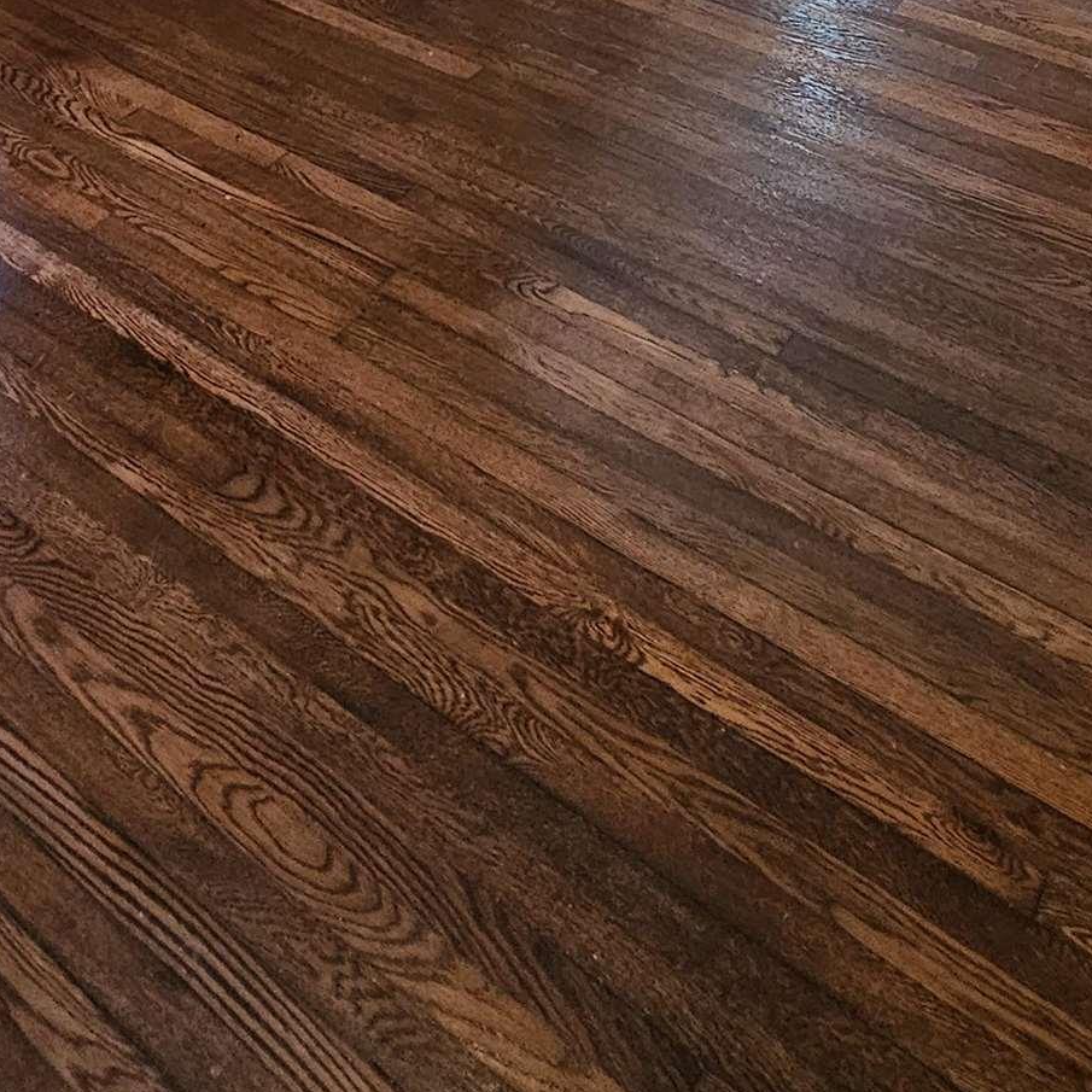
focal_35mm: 39
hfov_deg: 42.5
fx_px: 1392
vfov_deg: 33.0
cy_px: -293
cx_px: 401
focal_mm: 2.2
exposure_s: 1/30
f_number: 2.2
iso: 400
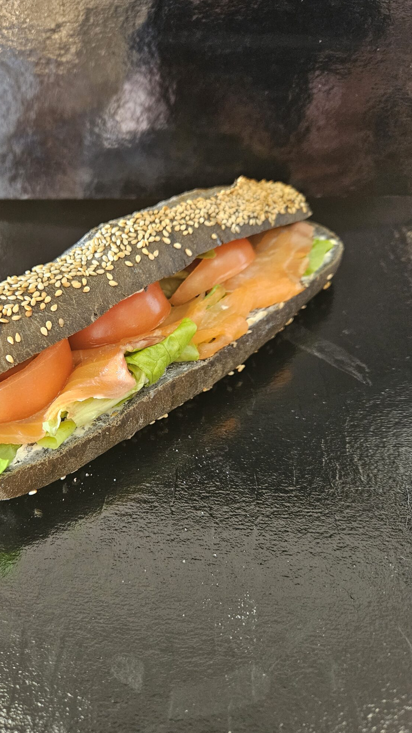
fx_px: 505
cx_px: 128
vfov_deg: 71.9
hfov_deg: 43.6
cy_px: 363
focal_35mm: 26
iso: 400
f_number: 1.8
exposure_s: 1/100
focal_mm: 5.4
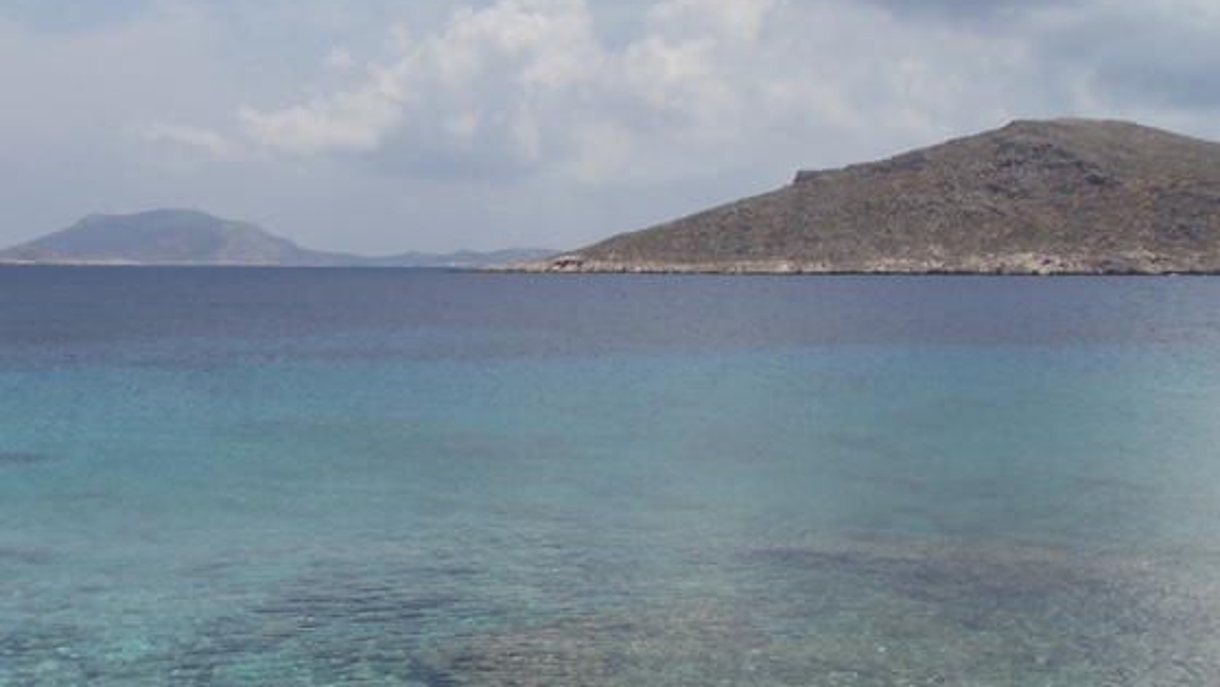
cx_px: 210
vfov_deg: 13.7
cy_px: 547
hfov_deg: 23.8
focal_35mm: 88
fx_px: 2847
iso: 100
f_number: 7.1
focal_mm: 6
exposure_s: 1/500
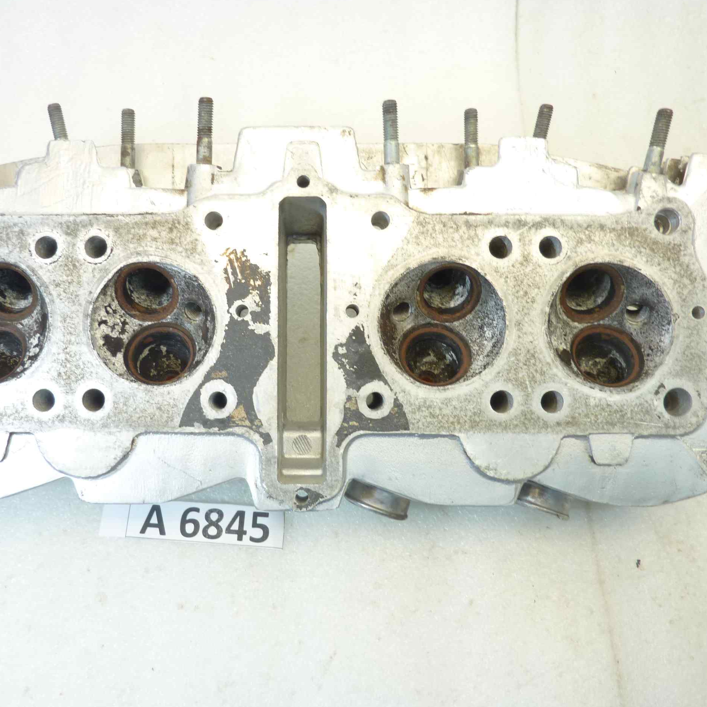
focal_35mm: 30
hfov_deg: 53.9
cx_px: 304
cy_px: 349
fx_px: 693
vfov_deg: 54.0
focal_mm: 4.1
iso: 80
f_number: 3.3
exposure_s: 1/20
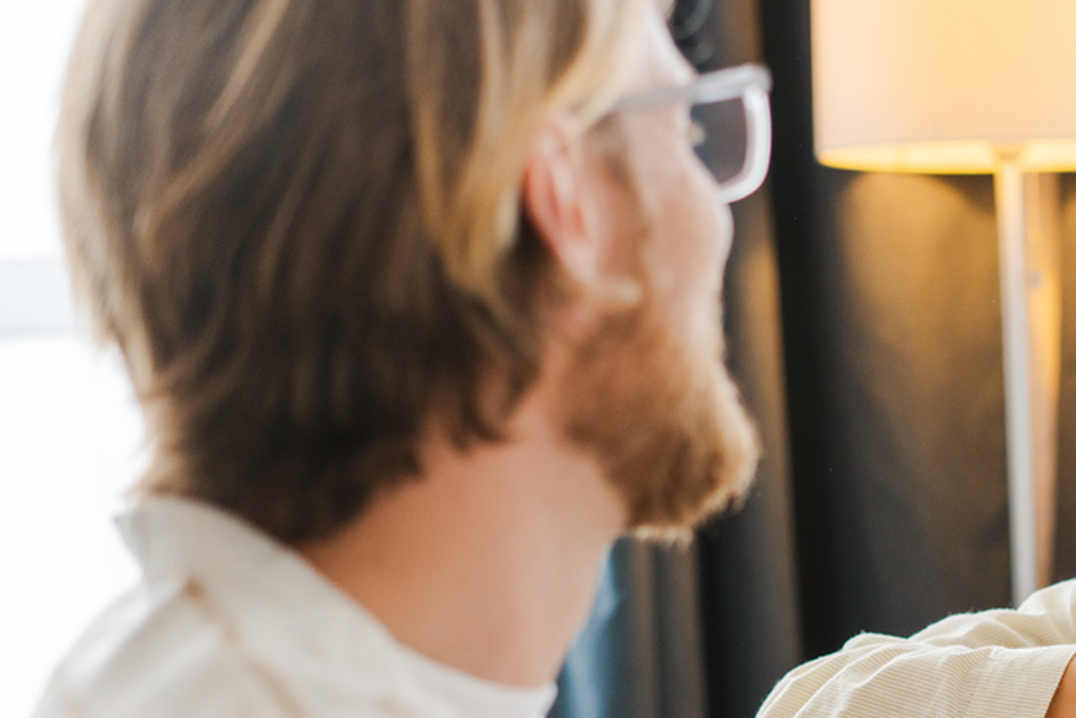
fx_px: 3078
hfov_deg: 19.3
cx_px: 1035
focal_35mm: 103
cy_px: 665
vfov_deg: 13.2
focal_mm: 50
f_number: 2.2
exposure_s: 1/640
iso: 400
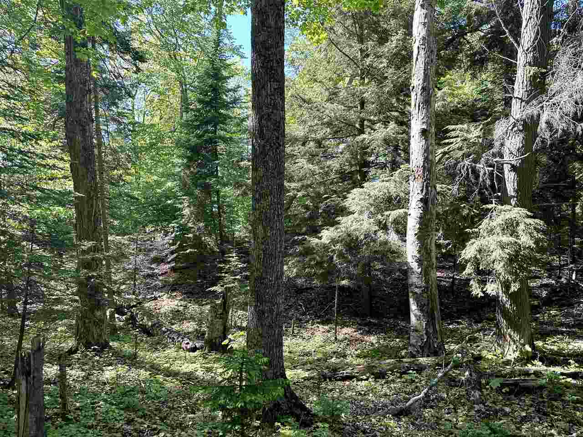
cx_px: 292
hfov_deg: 71.6
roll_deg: -1.3
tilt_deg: +0.0
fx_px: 404
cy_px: 218
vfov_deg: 56.8
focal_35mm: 24
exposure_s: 1/337
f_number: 1.78
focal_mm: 6.86
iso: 80
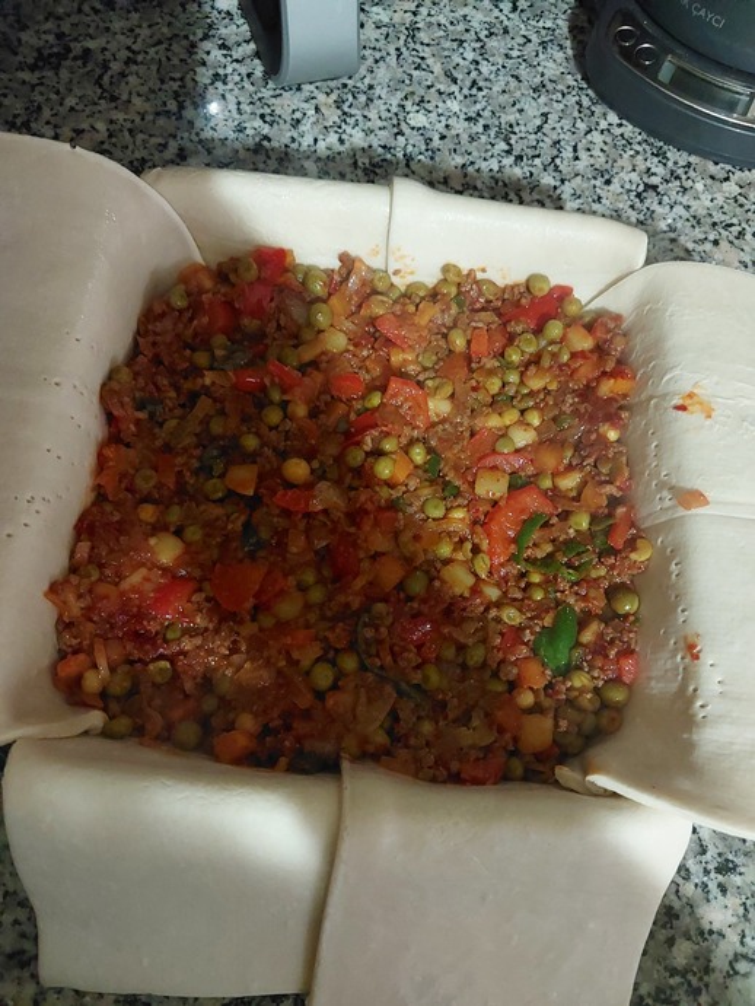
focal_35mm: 30
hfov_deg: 46.8
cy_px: 503
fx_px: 872
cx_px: 378
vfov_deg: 59.9
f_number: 1.8
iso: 1250
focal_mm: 4.6
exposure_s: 1/25
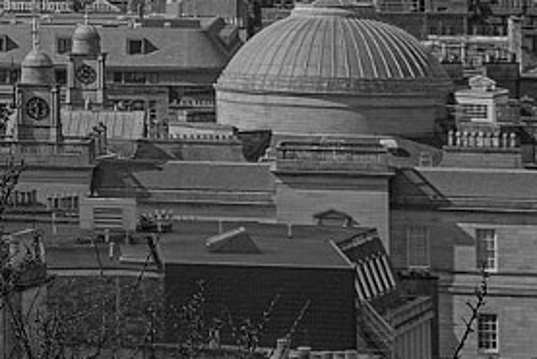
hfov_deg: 6.9
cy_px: -441
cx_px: -622
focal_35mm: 286
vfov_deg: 4.7
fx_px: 4267
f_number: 11
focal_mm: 33
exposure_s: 1/160
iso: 100
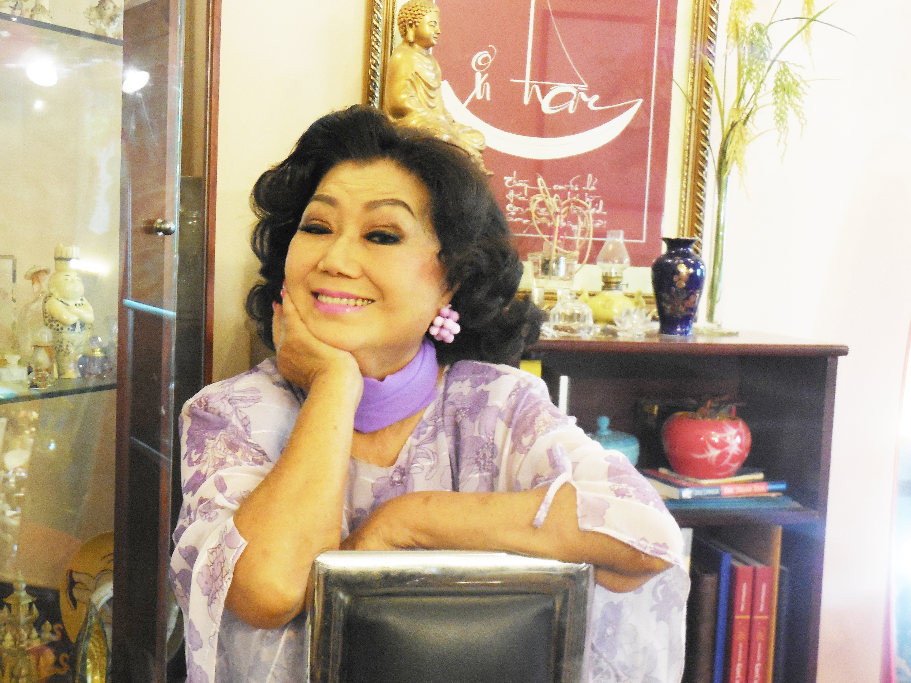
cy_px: 342
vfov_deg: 22.3
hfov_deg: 29.4
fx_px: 1737
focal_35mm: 66
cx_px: 456
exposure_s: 1/20
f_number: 4.2
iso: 400
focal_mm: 10.9
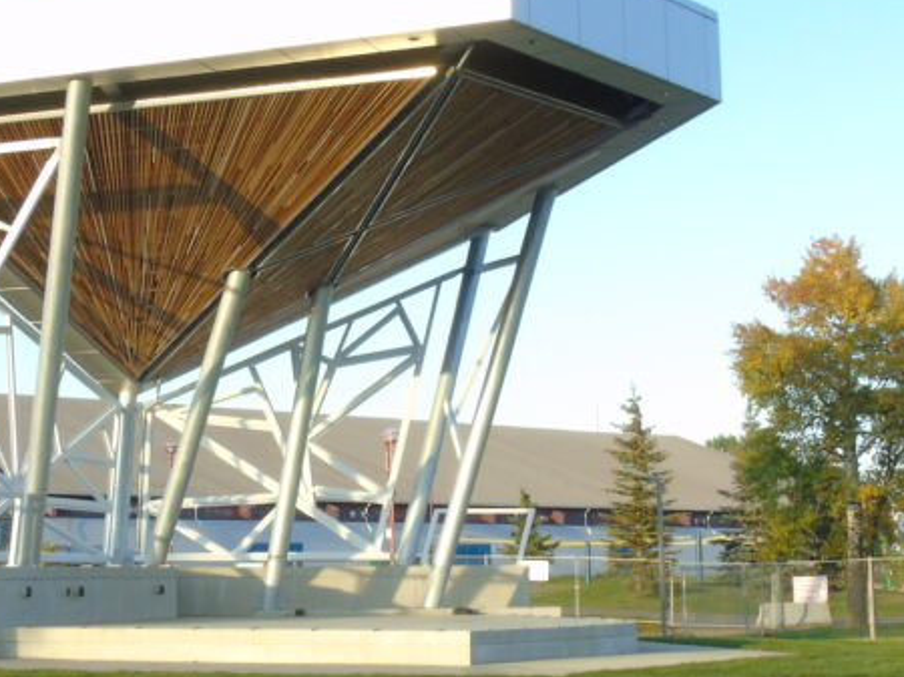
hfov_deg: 29.2
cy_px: 356
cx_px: 295
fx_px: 1723
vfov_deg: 22.2
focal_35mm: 66
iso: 80
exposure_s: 1/30
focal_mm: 5.2
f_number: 7.6
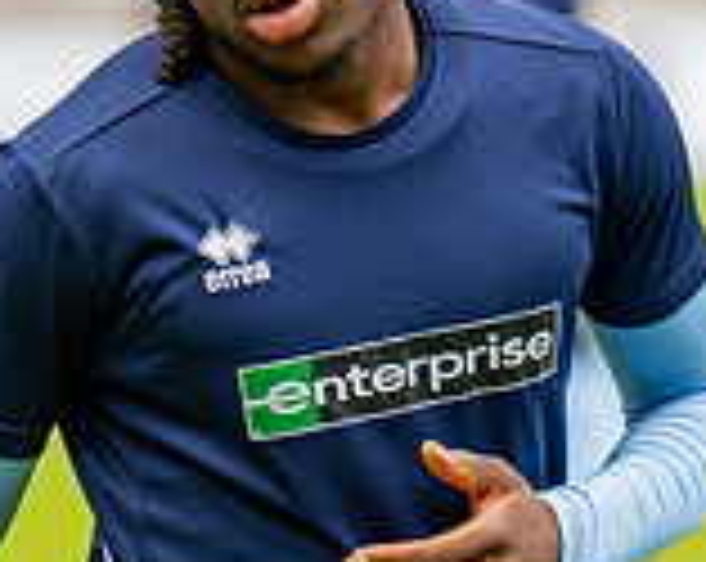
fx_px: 13306
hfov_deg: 3.0
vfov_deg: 2.4
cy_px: 476
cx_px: 17
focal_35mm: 638
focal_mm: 135
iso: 160
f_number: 1.8
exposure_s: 1/1600
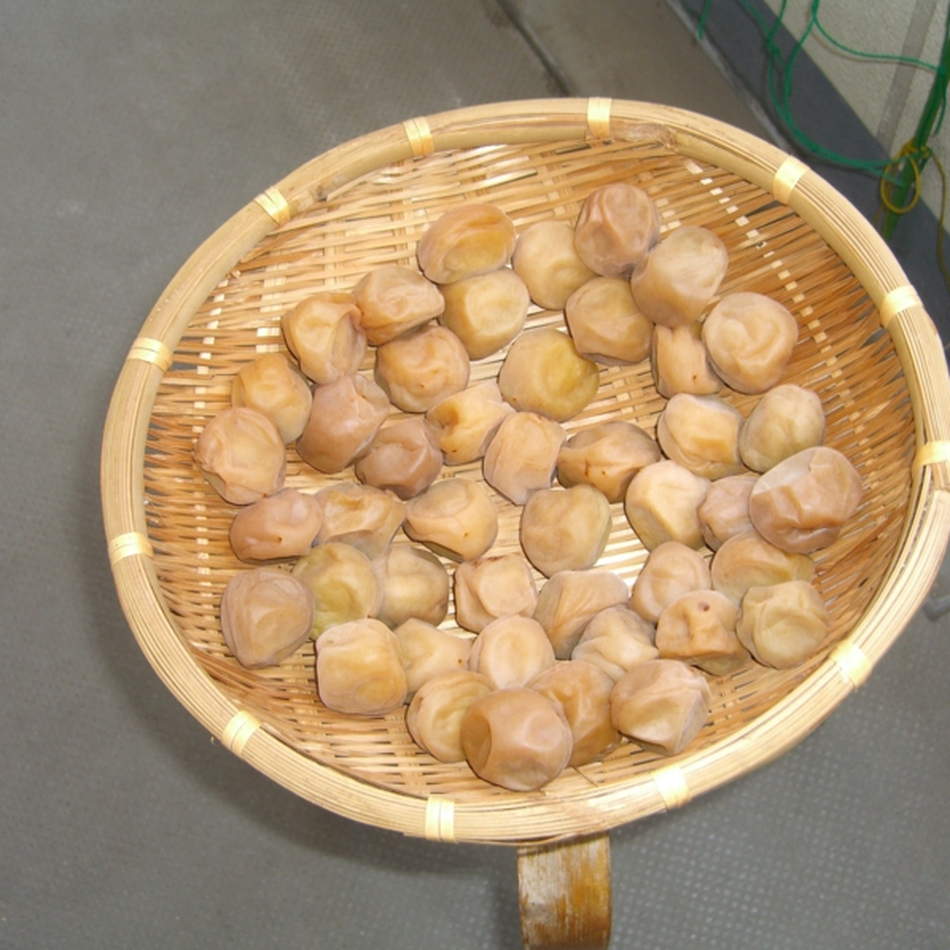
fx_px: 1397
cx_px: 489
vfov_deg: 37.6
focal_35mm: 45
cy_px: 474
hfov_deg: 37.5
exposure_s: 1/80
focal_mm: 7.9
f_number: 2.8
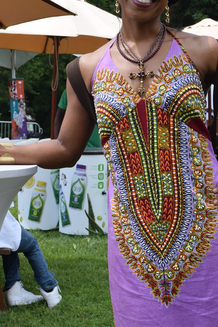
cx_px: 120
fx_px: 746
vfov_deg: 24.7
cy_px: 209
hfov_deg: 16.6
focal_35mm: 82
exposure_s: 1/320
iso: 200
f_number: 9
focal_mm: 25
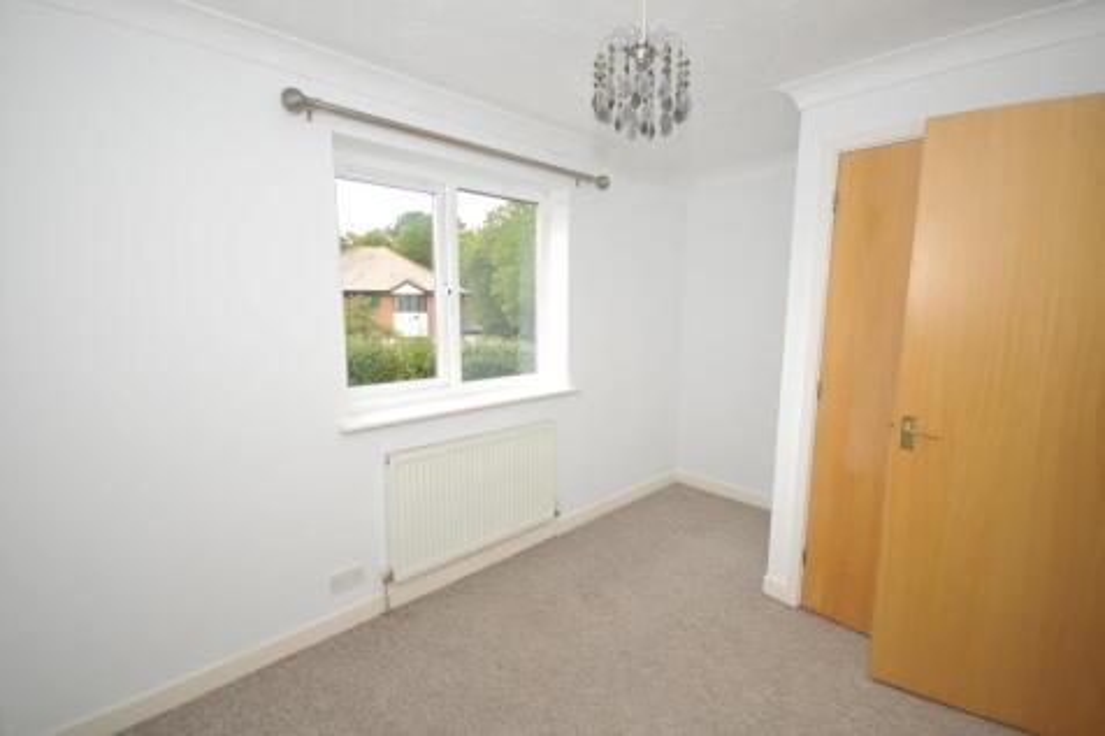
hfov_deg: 100.4
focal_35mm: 15
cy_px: 368
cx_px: 552
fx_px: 460
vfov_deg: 77.3
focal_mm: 10
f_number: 4
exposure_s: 1/60
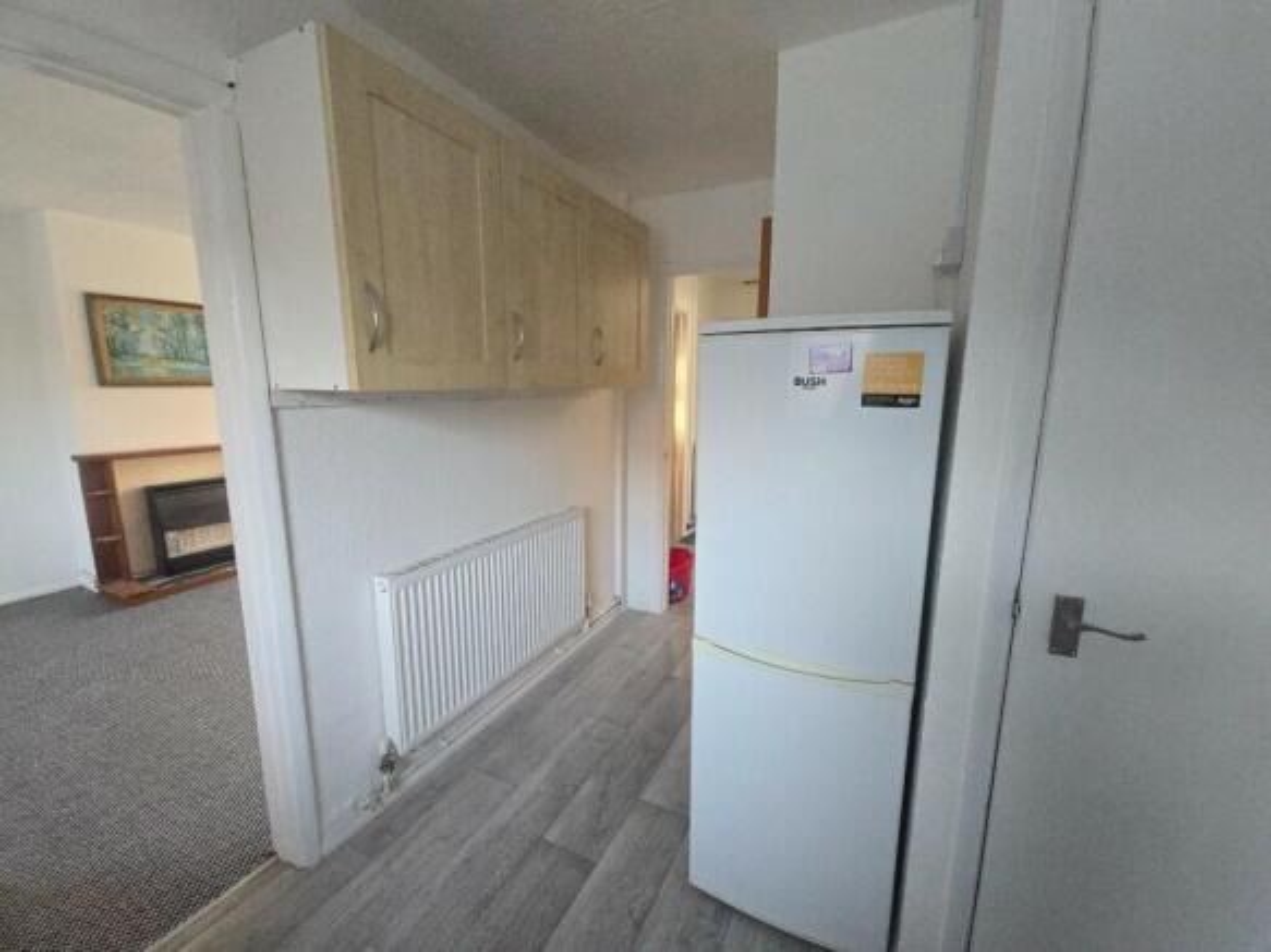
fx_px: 477
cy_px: 476
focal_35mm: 13
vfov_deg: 89.9
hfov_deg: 106.2
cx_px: 636
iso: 500
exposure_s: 1/60
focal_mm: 2.2
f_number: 2.2
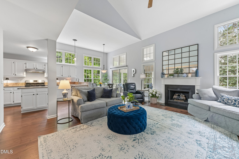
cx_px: 120
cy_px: 80
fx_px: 93
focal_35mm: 14
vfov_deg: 81.2
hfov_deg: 104.3
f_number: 9
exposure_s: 1/3.33
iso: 200
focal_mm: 14
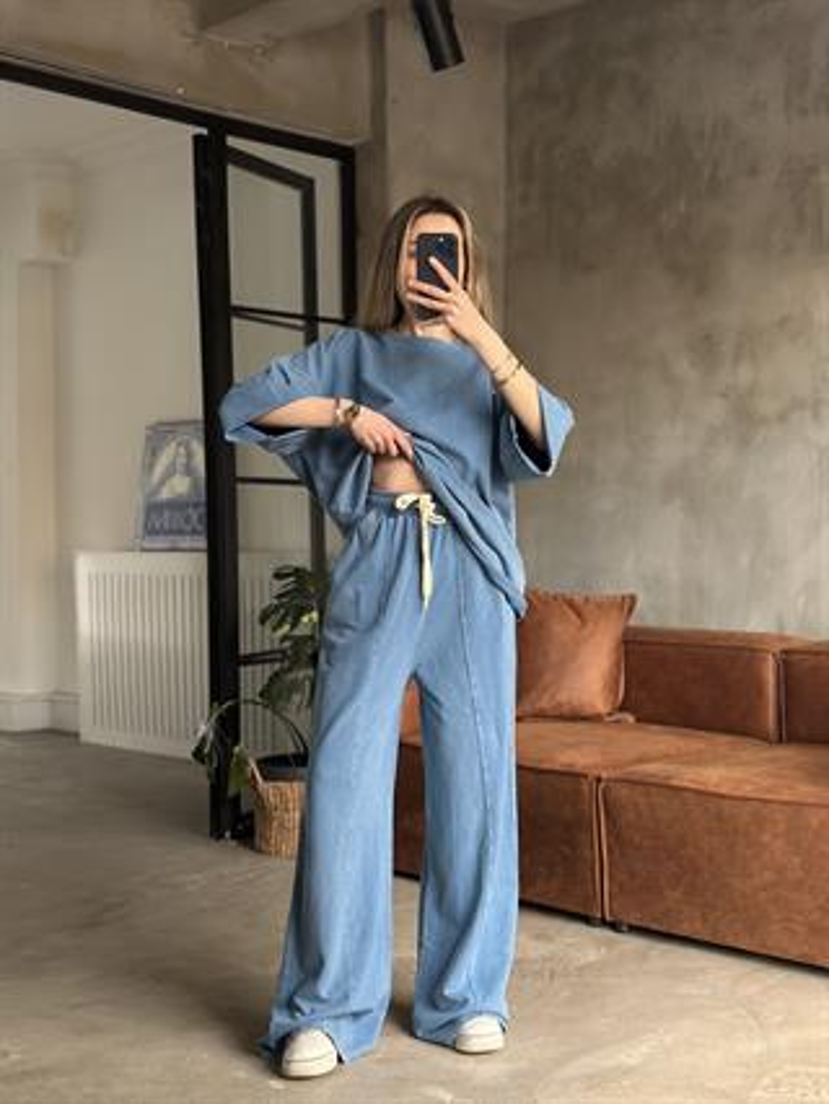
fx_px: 1531
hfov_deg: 30.3
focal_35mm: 48
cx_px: 414
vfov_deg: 39.6
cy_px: 552
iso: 400
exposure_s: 1/41
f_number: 1.78
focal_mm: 6.86
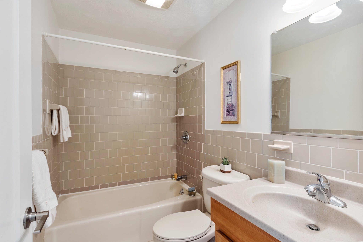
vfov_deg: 67.4
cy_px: 121
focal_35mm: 18
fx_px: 181
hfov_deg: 90.0
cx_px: 182
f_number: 8
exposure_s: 1.6
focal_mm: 12
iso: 200
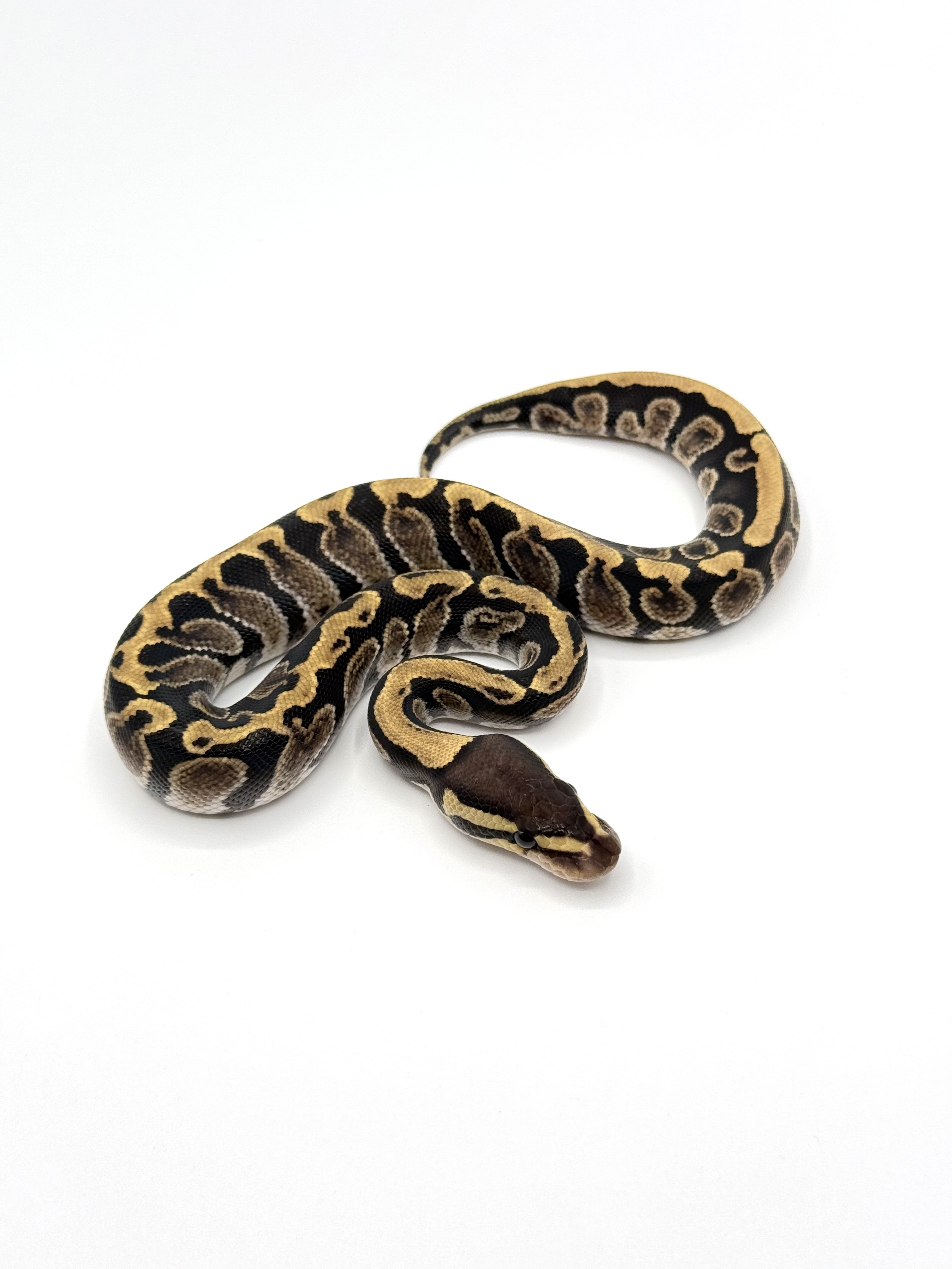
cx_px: 476
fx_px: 1760
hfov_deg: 30.3
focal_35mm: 48
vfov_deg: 39.7
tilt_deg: -53.1
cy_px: 634
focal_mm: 6.76
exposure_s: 1/366
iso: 100
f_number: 1.78
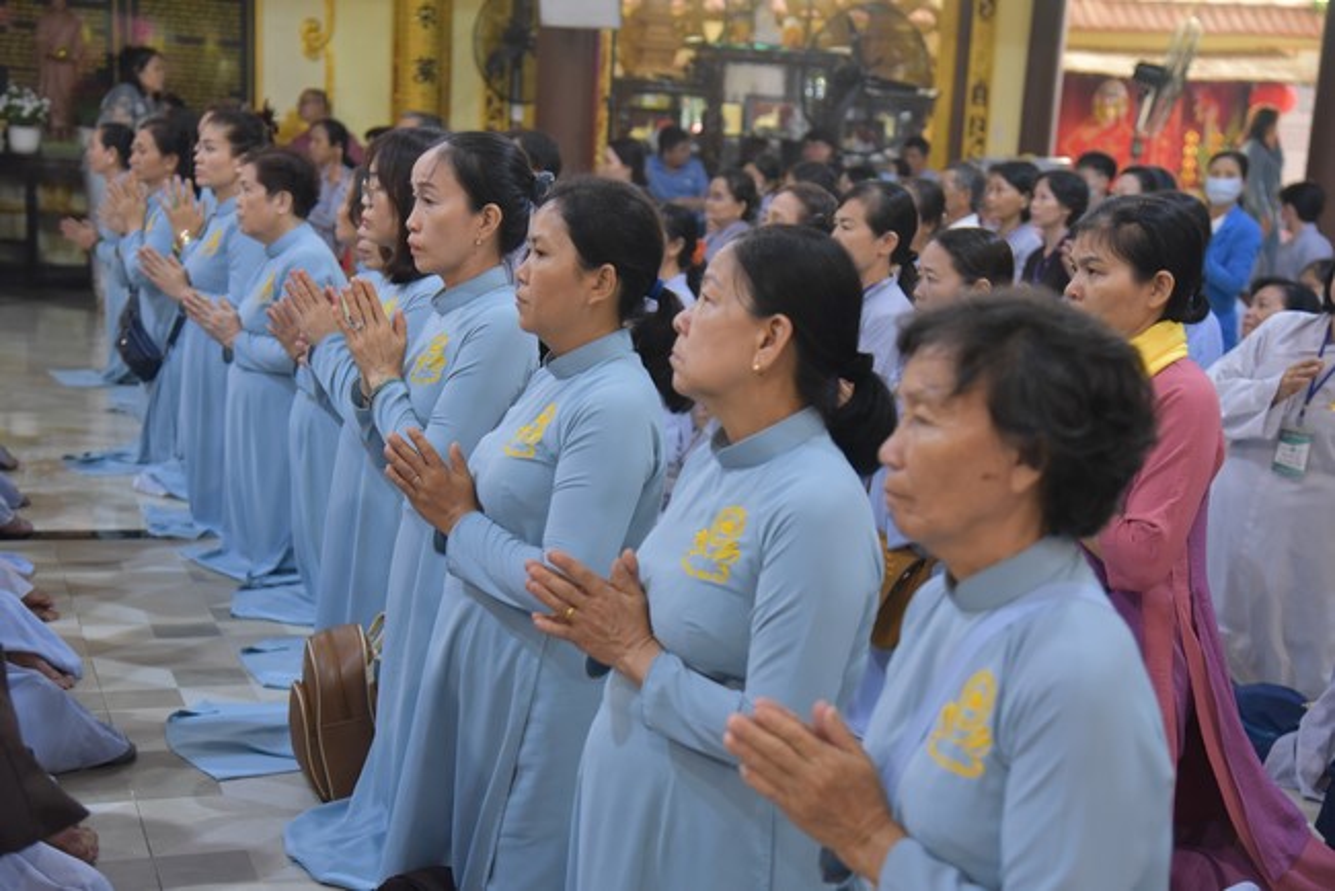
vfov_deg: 23.4
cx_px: 668
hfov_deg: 34.5
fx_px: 2152
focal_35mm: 58
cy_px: 446
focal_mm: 58
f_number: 4
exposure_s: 1/125
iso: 3200
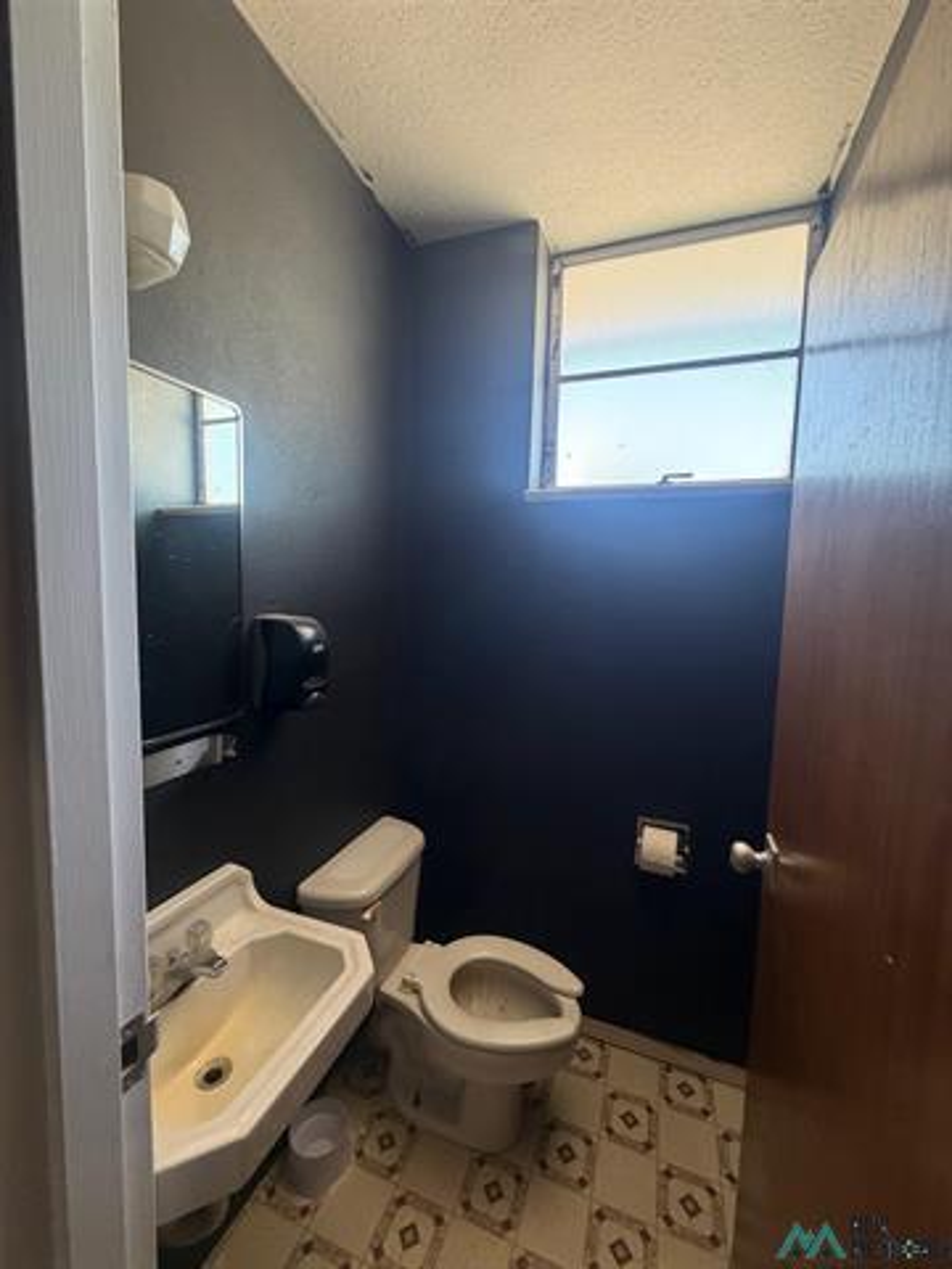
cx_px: 476
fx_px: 513
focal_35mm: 14
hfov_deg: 85.7
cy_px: 634
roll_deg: -0.8
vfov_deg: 102.1
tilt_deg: -5.0
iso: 320
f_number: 2.2
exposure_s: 1/101
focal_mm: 2.22
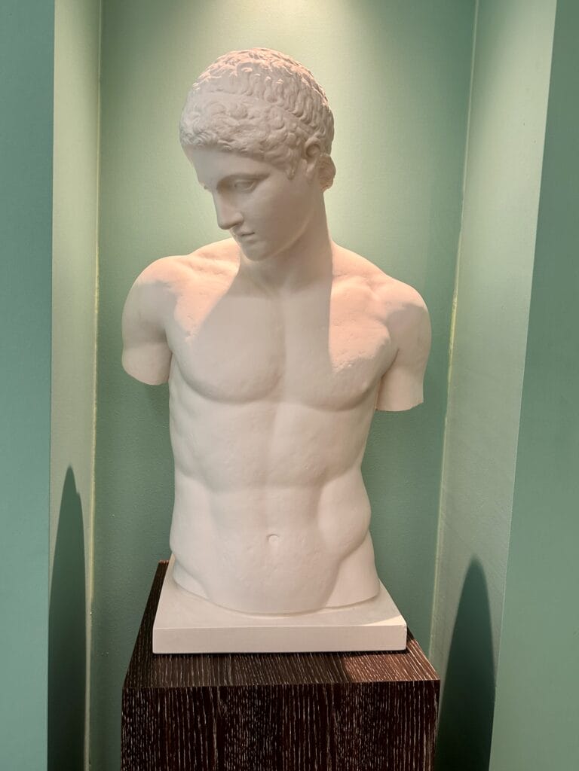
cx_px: 290
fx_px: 535
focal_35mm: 24
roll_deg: -1.1
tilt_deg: -5.8
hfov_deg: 56.8
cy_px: 386
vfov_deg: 71.6
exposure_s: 1/50
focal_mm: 6.86
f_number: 1.78
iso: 160
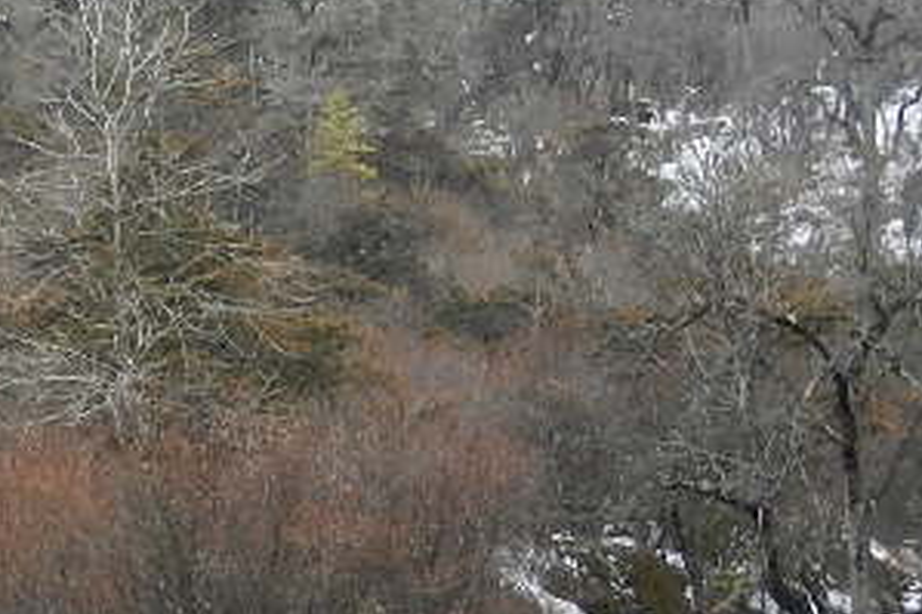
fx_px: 4838
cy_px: 648
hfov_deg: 10.4
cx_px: -577
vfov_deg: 7.2
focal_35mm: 189
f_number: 4.4
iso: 160
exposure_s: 1/100
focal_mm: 9.4
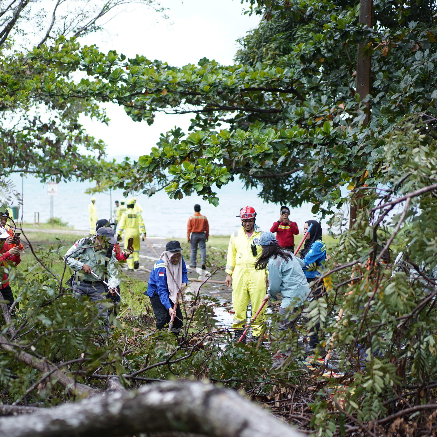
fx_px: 1043
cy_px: 222
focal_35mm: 73
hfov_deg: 23.7
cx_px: 207
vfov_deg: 23.7
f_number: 1.8
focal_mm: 55
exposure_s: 1/2500
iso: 320
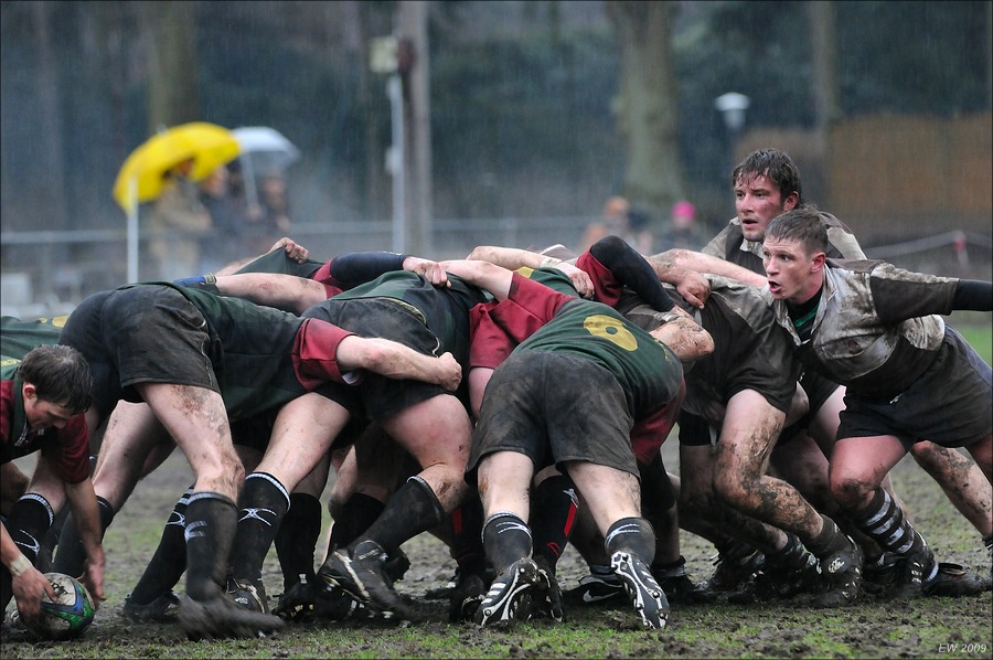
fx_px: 9092
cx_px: 496
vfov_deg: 4.2
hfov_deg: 6.3
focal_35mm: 330
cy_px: 330
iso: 1250
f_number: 4
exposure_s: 1/125
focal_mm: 220
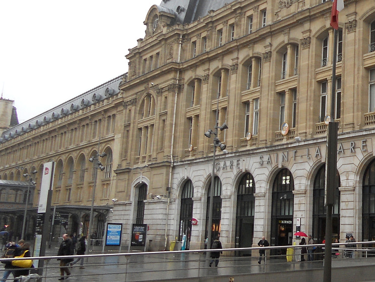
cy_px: 95
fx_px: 607
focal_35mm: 56
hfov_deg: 32.2
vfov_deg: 26.0
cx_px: 355
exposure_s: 1/100
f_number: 3.2
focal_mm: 4.9
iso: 80
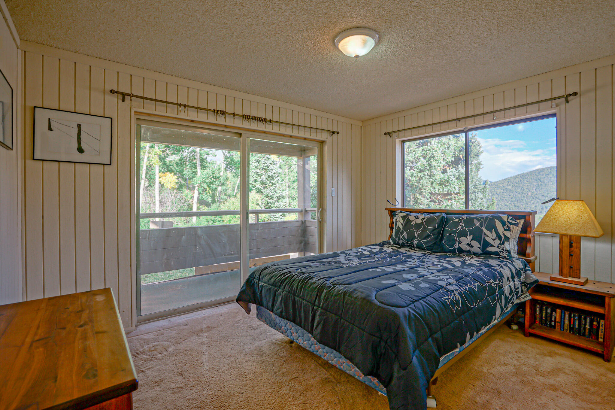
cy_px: 205
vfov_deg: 73.7
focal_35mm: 16
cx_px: 308
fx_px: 273
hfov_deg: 96.7
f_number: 9.5
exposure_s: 1/30
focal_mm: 16
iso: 400
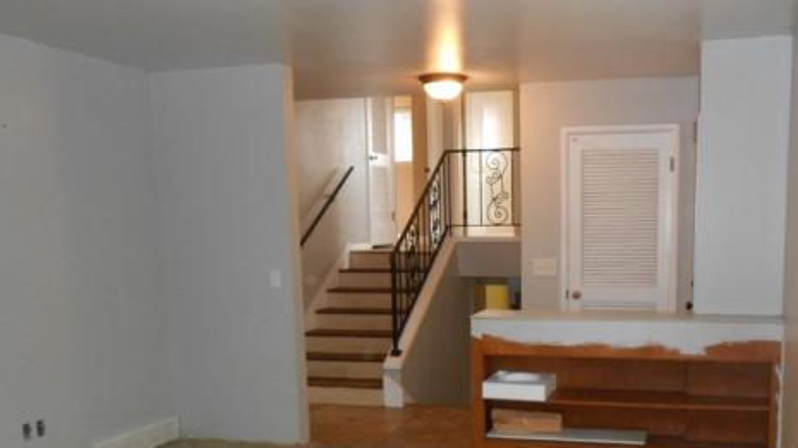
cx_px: 501
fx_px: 825
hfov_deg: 51.1
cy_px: 355
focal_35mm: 39
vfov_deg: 29.7
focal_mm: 4.6
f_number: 3.5
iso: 500
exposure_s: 1/25
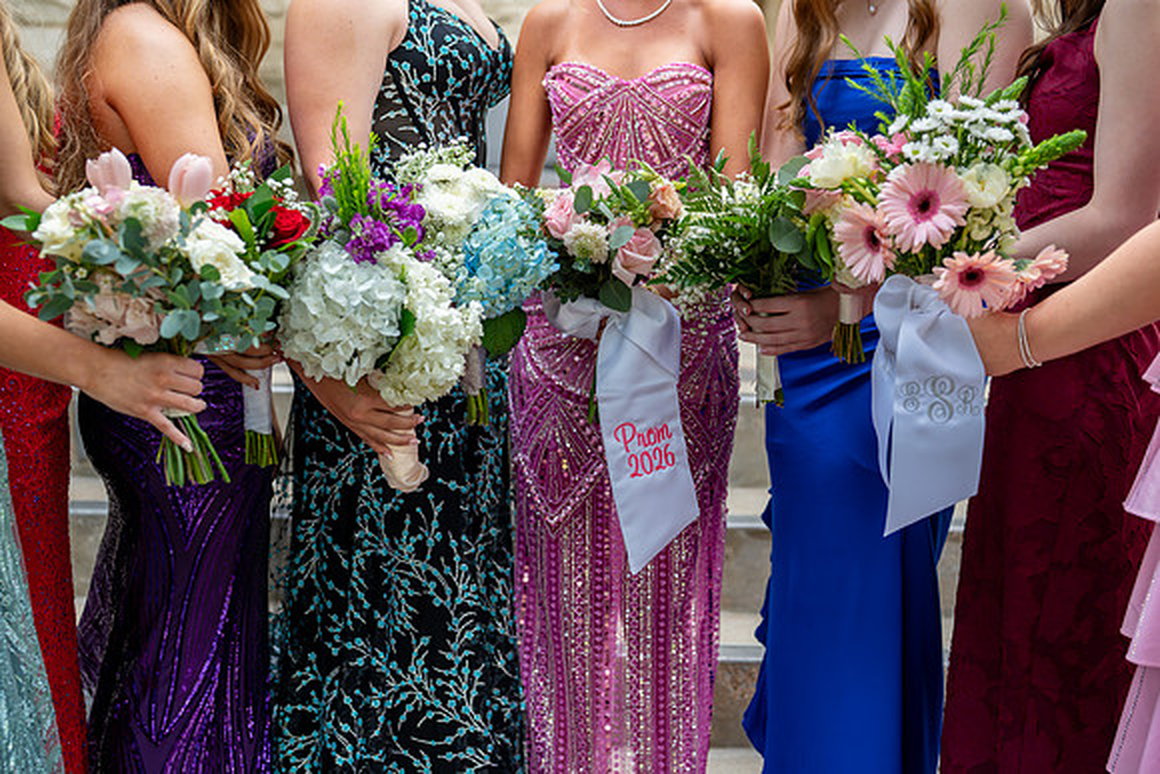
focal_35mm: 57
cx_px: 619
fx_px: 1823
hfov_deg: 35.3
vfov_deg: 24.0
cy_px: 356
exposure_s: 1/500
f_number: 2.5
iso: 640
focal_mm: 50
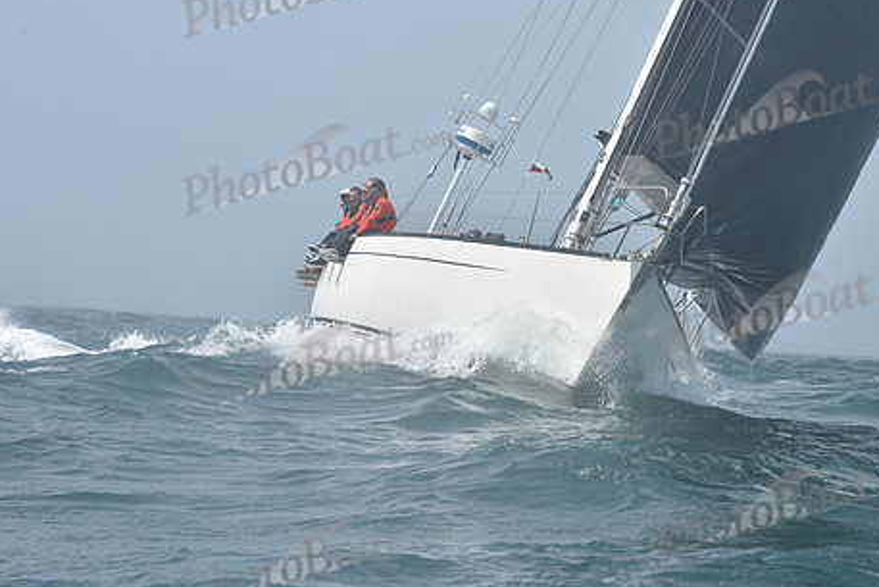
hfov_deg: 16.1
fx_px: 3102
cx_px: 554
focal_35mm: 127
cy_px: 238
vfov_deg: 10.8
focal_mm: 100
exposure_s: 1/800
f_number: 13
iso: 320
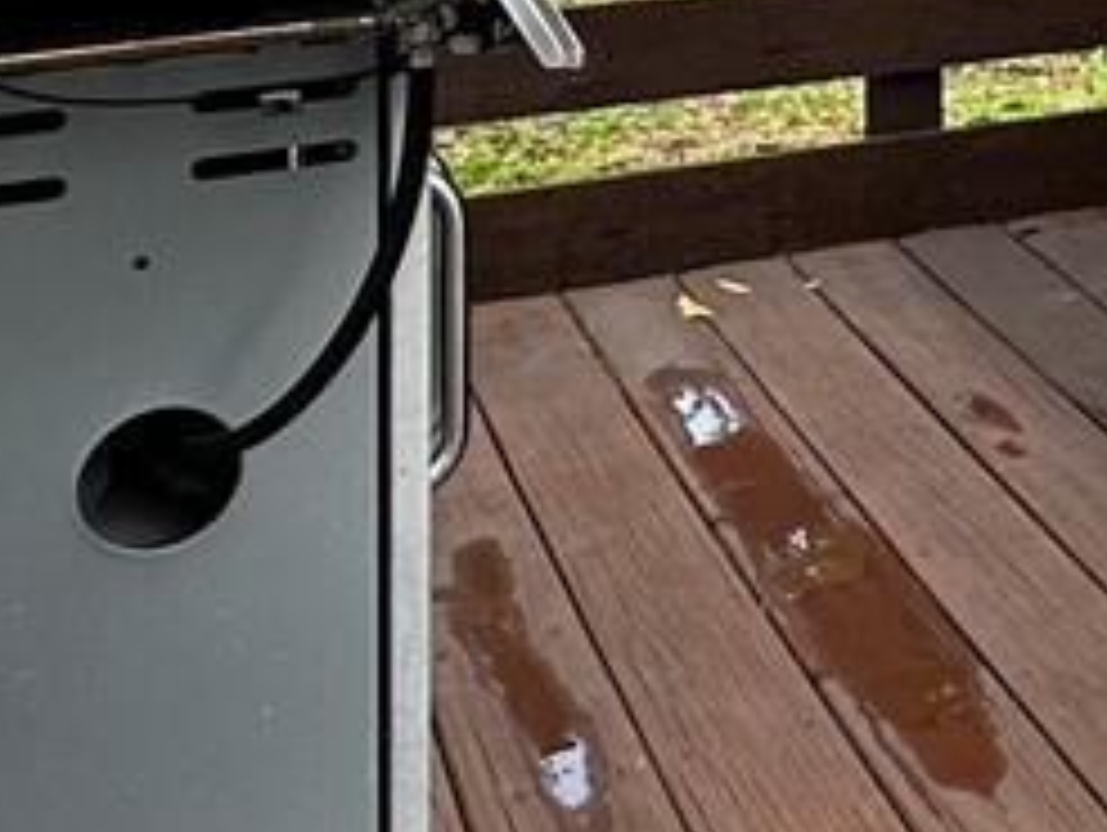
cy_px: -594
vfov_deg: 14.6
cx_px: 2052
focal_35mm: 91
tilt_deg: +1.0
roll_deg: +0.5
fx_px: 2913
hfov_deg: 17.2
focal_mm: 2.22
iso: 40
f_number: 2.2
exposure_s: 1/167
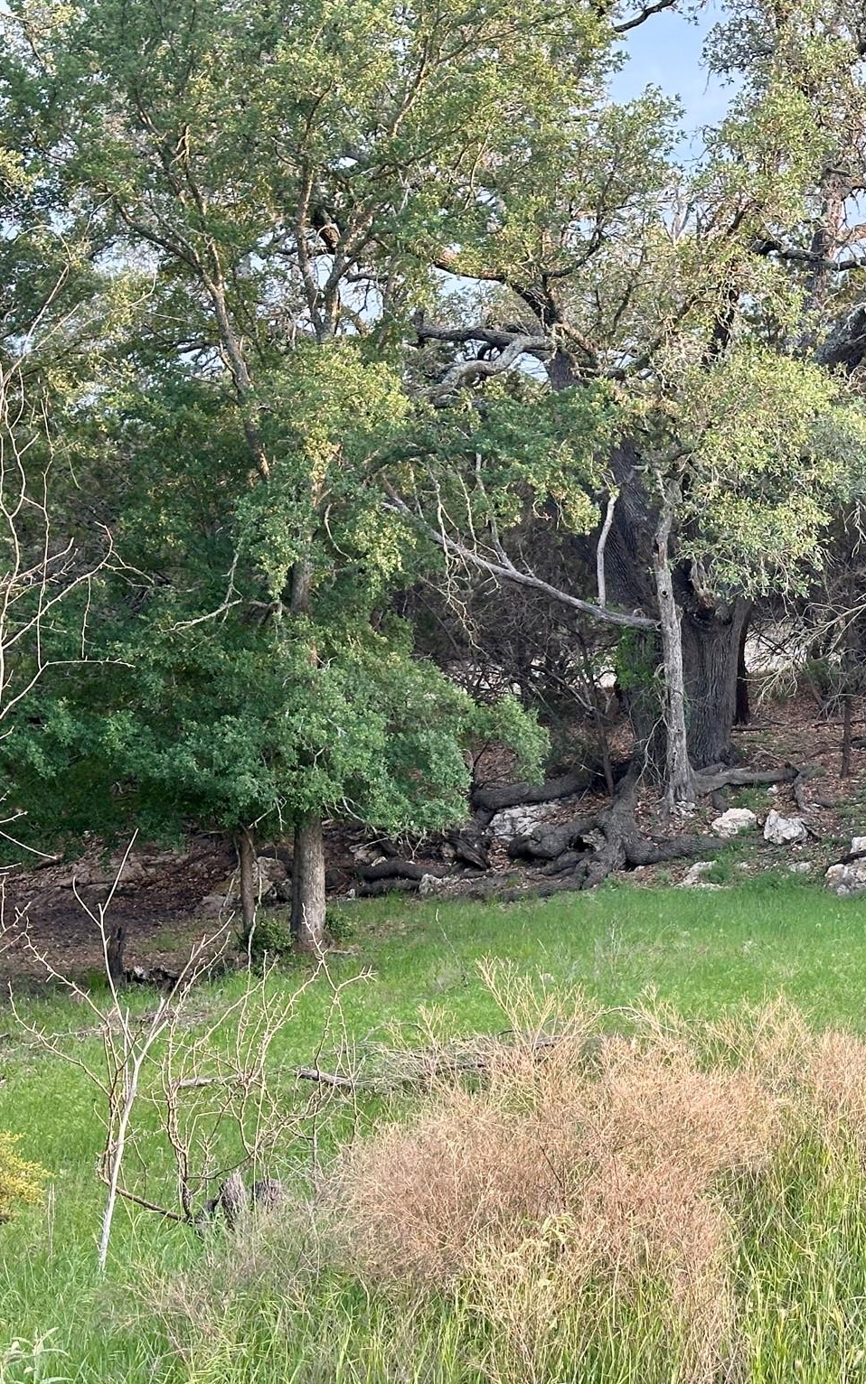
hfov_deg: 18.9
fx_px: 2567
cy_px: 692
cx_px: 720
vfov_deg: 30.2
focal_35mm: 68
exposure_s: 1/171
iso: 64
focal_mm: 6.86
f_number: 1.78
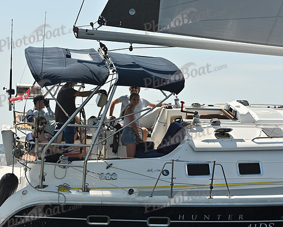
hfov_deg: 23.8
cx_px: 113
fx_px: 670
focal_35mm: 80
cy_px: 114
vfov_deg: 19.2
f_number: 9
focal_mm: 70
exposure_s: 1/1250
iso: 320
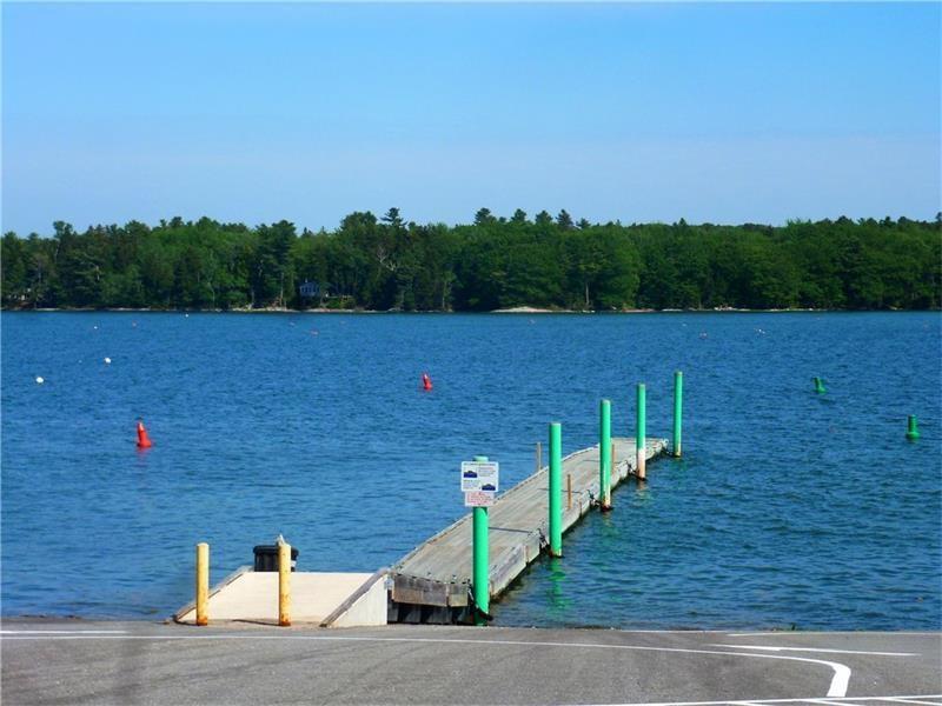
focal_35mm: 89
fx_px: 2422
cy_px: 353
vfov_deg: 16.6
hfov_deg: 22.0
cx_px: 471
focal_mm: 16
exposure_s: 1/500
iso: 100
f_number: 4.9
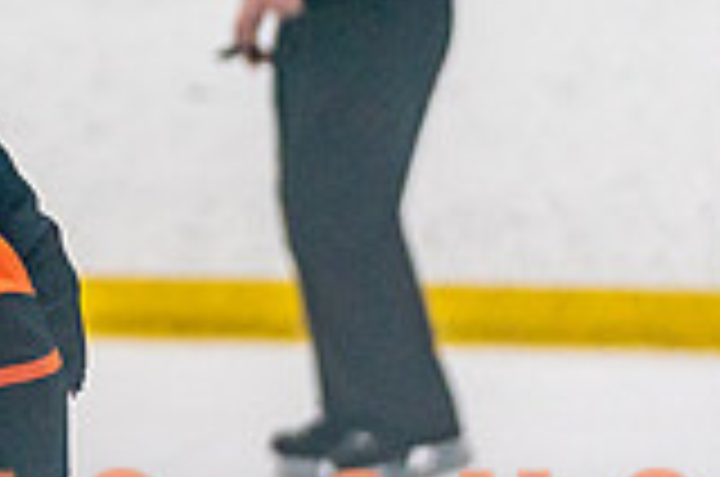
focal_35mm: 576
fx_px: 11497
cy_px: 484
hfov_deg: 3.6
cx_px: -288
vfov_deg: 2.4
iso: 3200
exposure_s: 1/1250
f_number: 2.8
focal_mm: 132
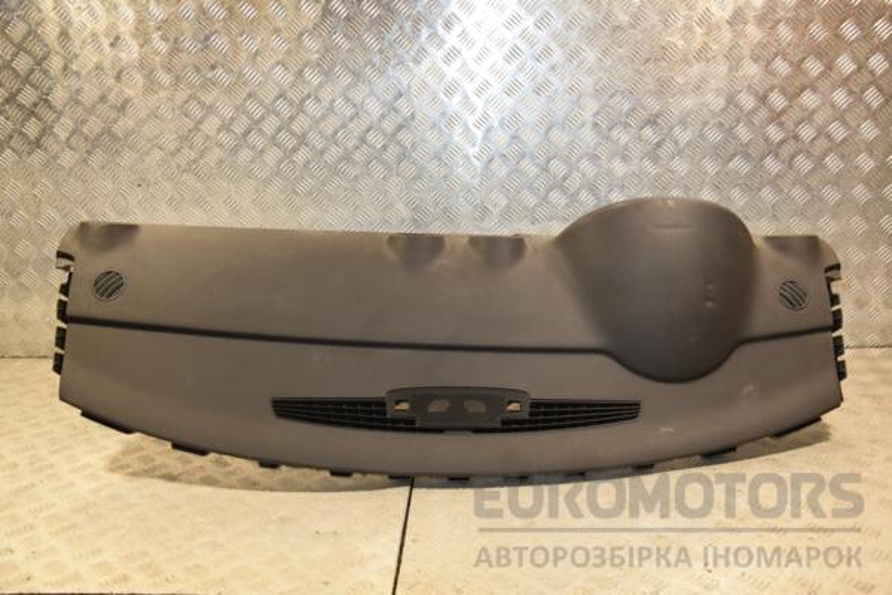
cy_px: 298
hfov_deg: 53.1
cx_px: 446
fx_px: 892
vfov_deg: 36.9
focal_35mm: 36
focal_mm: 24
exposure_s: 1/125
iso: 800
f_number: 5
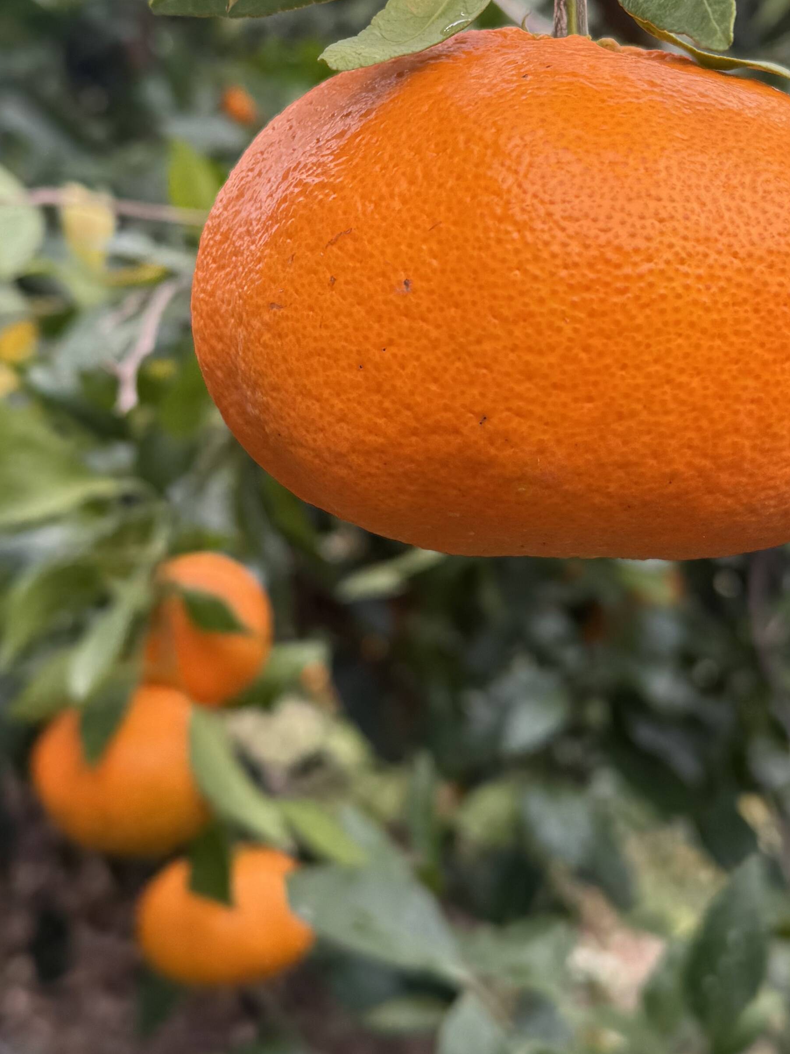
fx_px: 1734
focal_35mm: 57
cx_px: 434
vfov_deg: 33.4
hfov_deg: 25.6
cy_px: 332
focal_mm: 6.76
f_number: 1.78
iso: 80
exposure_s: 1/336
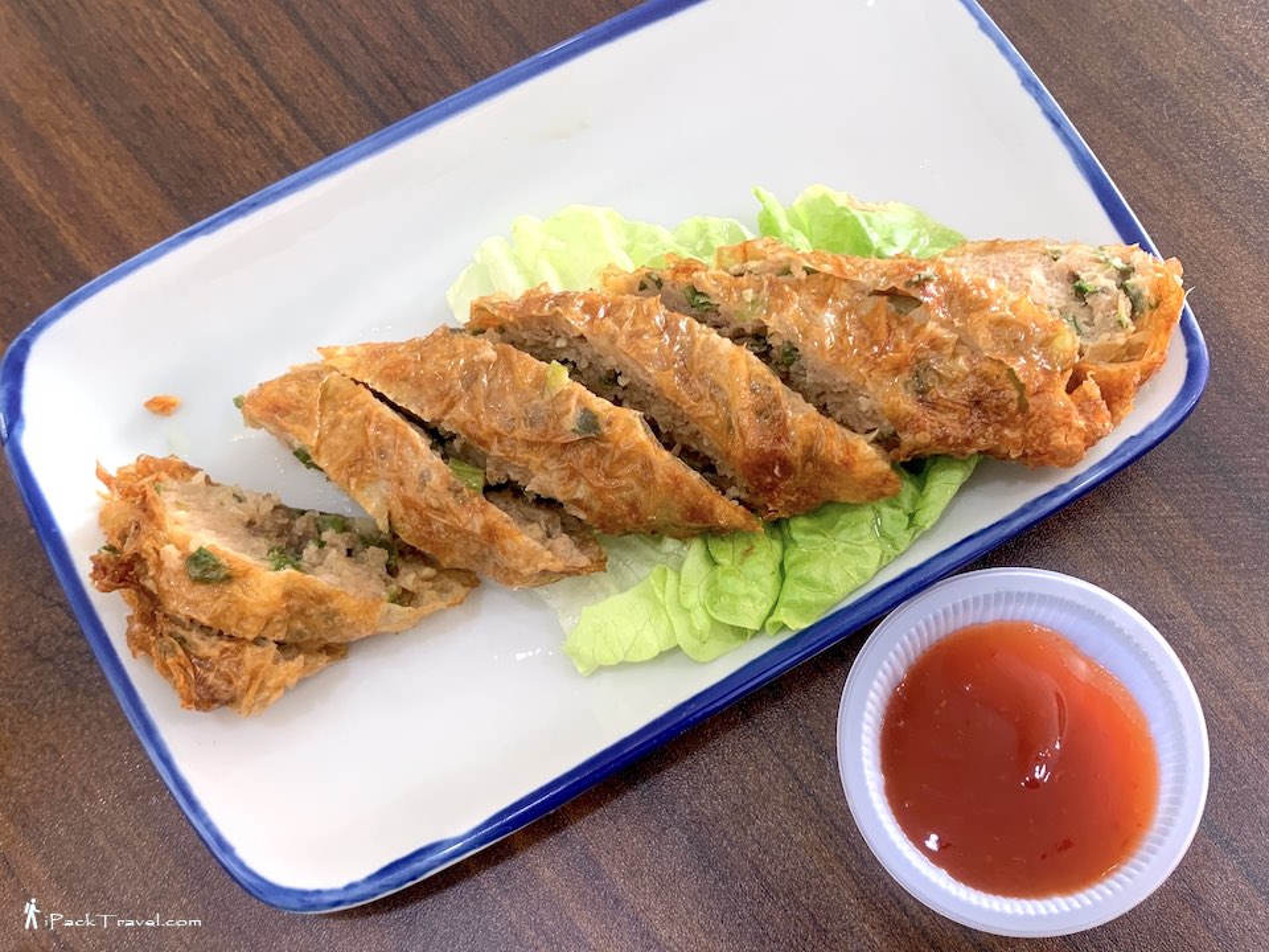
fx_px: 953
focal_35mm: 26
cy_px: 476
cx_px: 634
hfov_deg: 67.3
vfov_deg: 53.1
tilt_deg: -66.8
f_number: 1.8
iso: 100
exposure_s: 1/113
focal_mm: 4.25
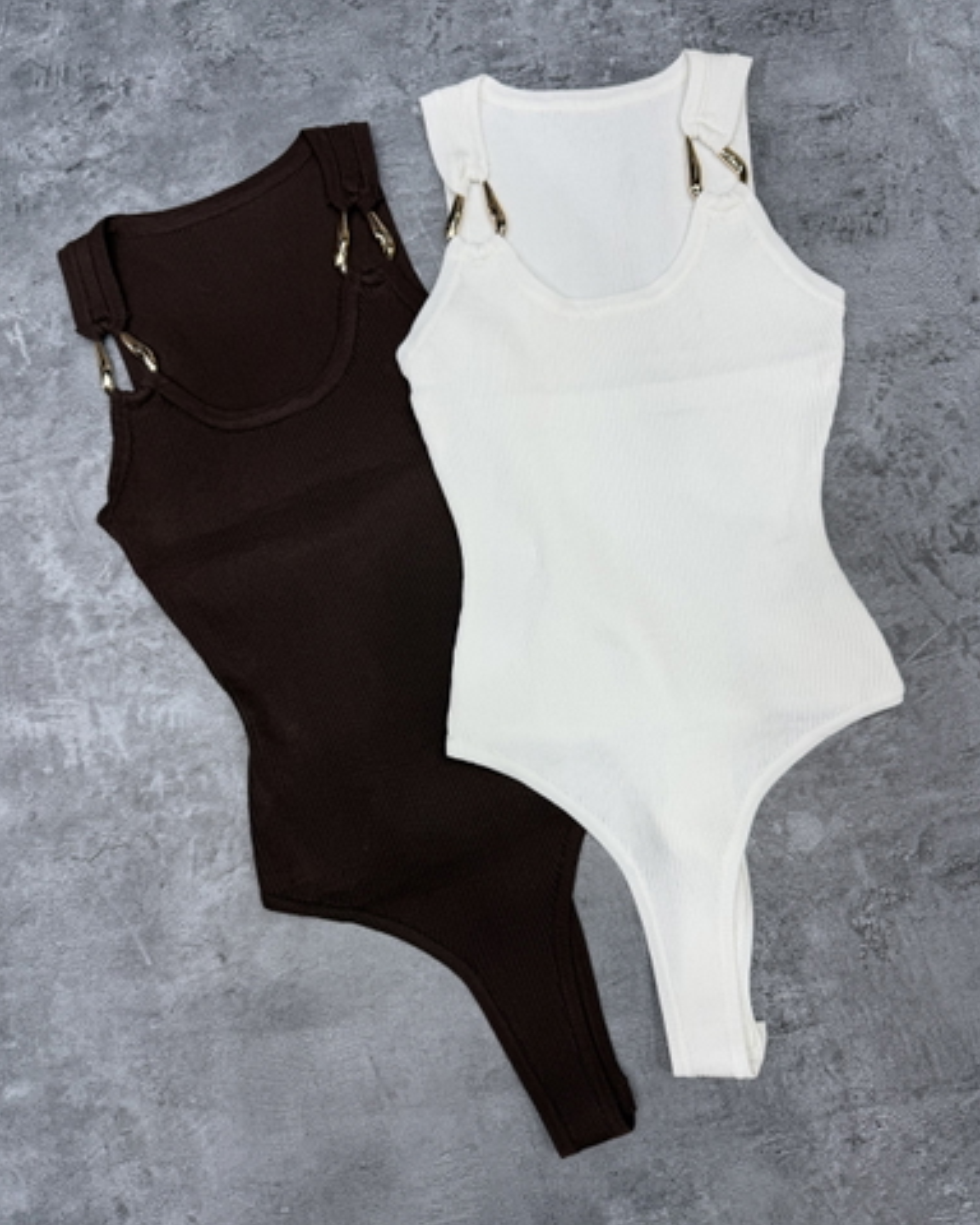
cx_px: 482
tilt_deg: -82.7
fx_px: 943
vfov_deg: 66.0
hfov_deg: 54.9
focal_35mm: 26
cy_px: 606
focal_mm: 6.76
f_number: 1.78
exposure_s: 1/100
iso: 64
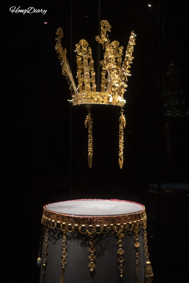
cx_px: 94
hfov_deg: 23.0
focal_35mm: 59
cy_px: 142
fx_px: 464
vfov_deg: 33.9
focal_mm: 59
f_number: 5.6
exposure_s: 1/60
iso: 8000
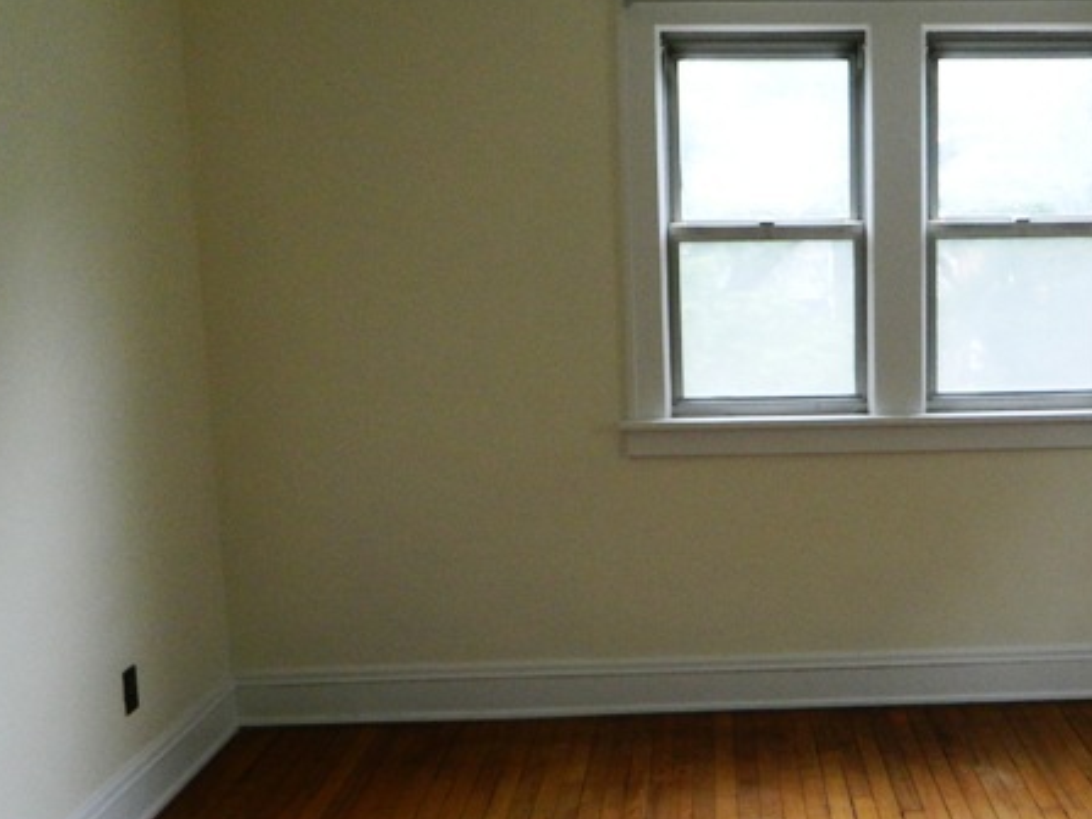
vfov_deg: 33.5
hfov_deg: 42.4
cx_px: 828
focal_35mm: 43
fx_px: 1356
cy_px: 457
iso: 250
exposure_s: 1/30
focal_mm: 4.5
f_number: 3.1
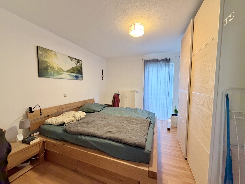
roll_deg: +0.1
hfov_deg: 102.1
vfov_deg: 85.7
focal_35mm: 14
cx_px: 122
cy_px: 92
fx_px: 99
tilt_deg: -2.9
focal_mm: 2.22
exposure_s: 1/50
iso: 640
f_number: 2.2
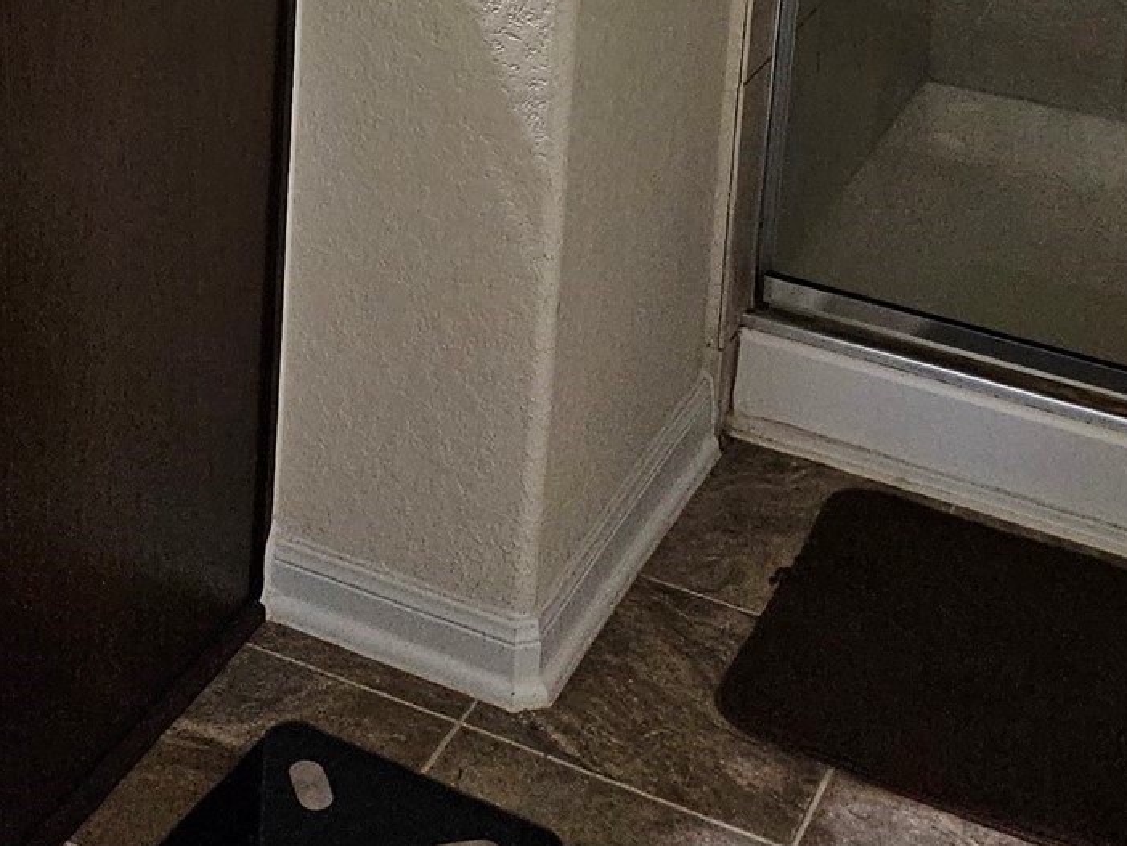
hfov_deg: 27.5
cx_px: 328
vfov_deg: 19.1
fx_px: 2280
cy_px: -321
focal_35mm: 70
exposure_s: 1/120
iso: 500
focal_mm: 5
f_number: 1.8
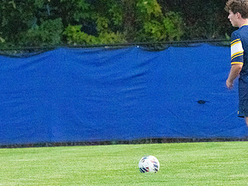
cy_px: 78
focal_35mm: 580
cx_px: 245
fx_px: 4155
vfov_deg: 2.6
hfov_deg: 3.4
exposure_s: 1/1600
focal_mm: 200
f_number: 5.6
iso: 5000
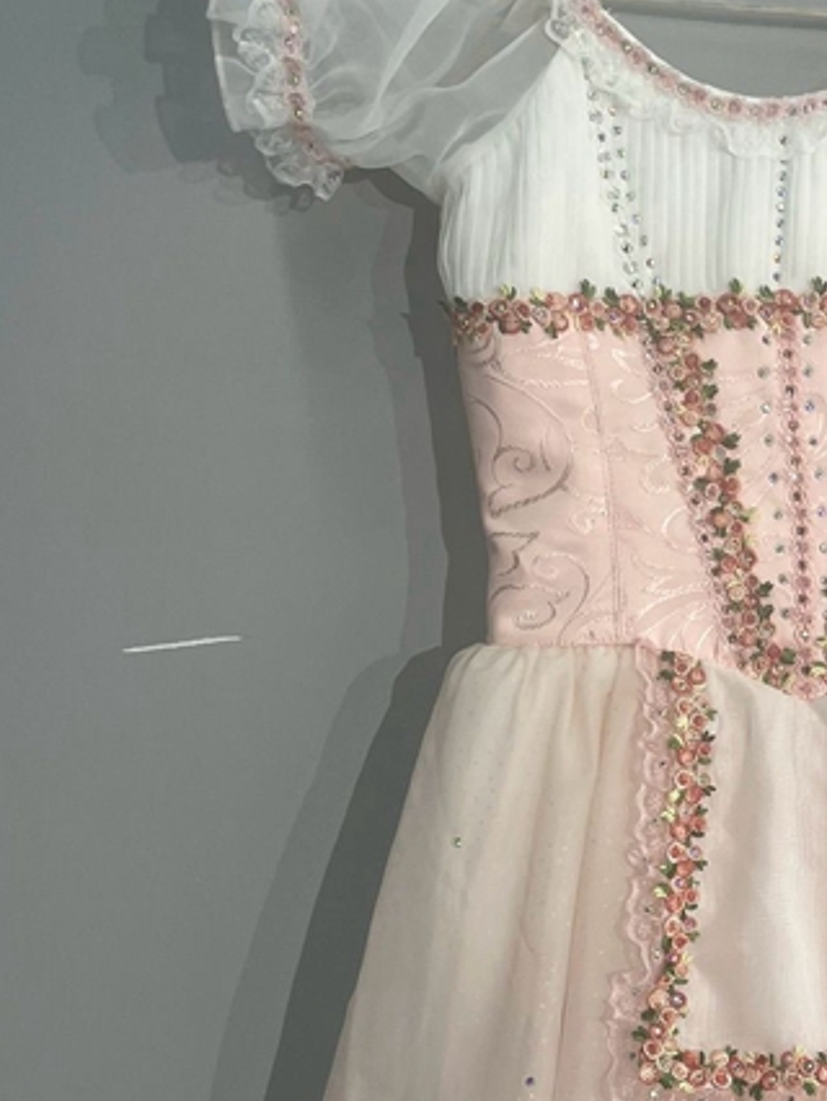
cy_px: 850
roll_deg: -0.6
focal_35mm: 61
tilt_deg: -11.5
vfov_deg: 31.0
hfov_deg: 23.1
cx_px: 830
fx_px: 1941
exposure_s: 1/191
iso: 32
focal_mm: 4.2
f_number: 1.6
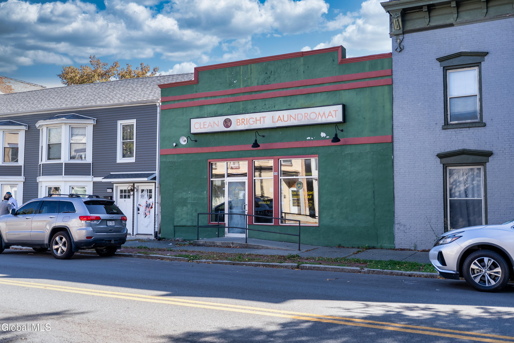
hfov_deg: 55.1
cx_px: 257
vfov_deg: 38.4
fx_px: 493
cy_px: 172
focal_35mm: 34
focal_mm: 34.5
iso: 125
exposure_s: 1/250
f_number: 4
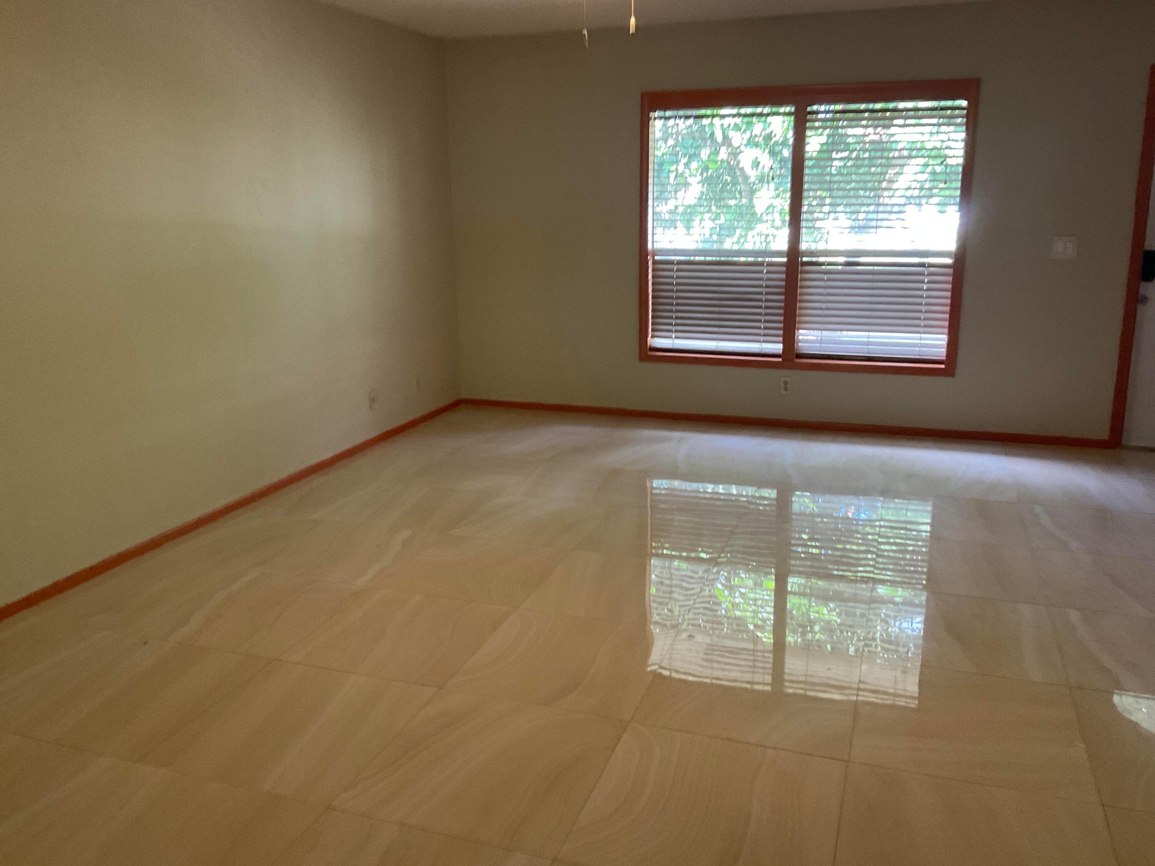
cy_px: 433
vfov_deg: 48.2
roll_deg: +0.4
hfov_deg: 61.7
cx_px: 578
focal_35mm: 29
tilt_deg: -17.0
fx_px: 968
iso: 160
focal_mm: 3
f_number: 1.8
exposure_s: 1/60
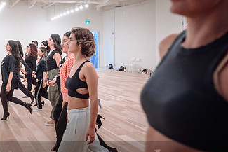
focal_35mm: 50
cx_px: 50
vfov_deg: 27.0
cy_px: 68
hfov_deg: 38.3
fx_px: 317
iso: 1600
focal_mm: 28
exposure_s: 1/200
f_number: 2.8
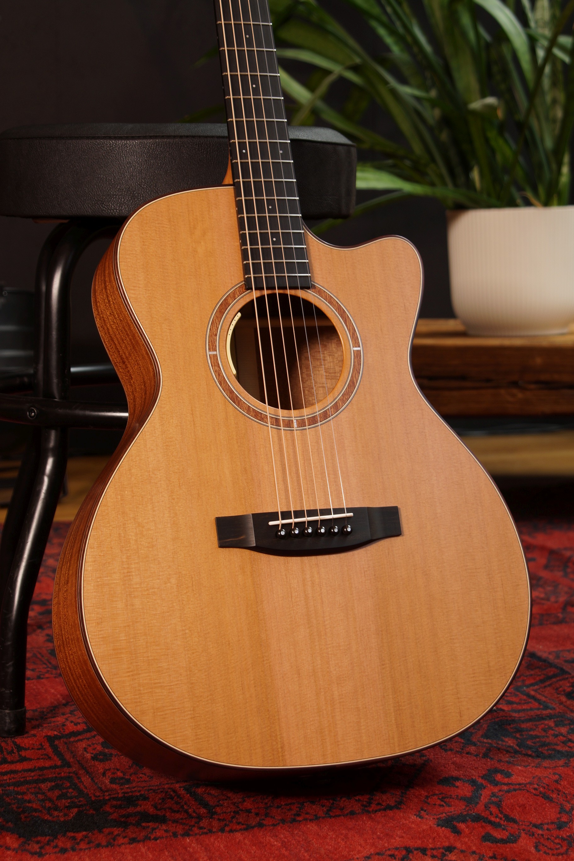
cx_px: 287
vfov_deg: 27.0
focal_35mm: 75
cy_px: 430
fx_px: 1794
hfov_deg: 18.2
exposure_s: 1/6
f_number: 5.6
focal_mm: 50
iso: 100
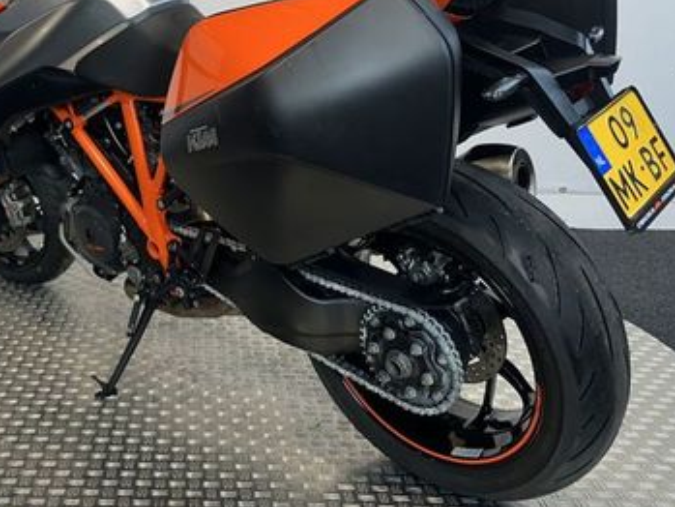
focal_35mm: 44
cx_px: 220
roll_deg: -0.8
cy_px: 91
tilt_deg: -4.6
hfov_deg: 42.3
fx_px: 858
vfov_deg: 31.9
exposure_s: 1/100
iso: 64
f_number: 1.78
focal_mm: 6.86
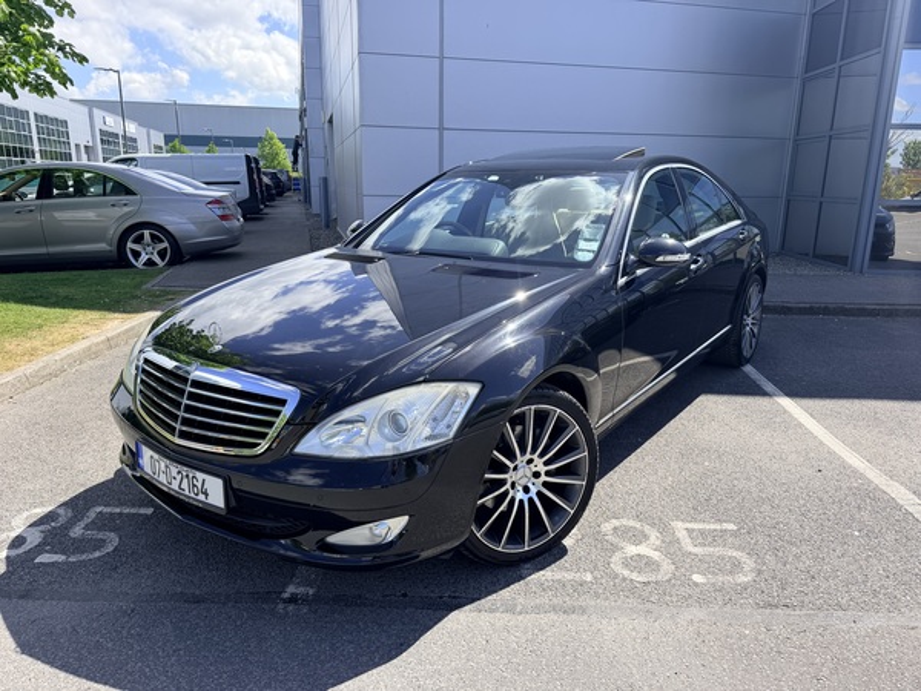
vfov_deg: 56.8
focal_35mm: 24
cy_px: 346
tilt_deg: -15.2
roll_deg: -0.4
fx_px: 639
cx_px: 460
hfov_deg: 71.6
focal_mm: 6.76
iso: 100
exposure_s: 1/3021
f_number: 1.78
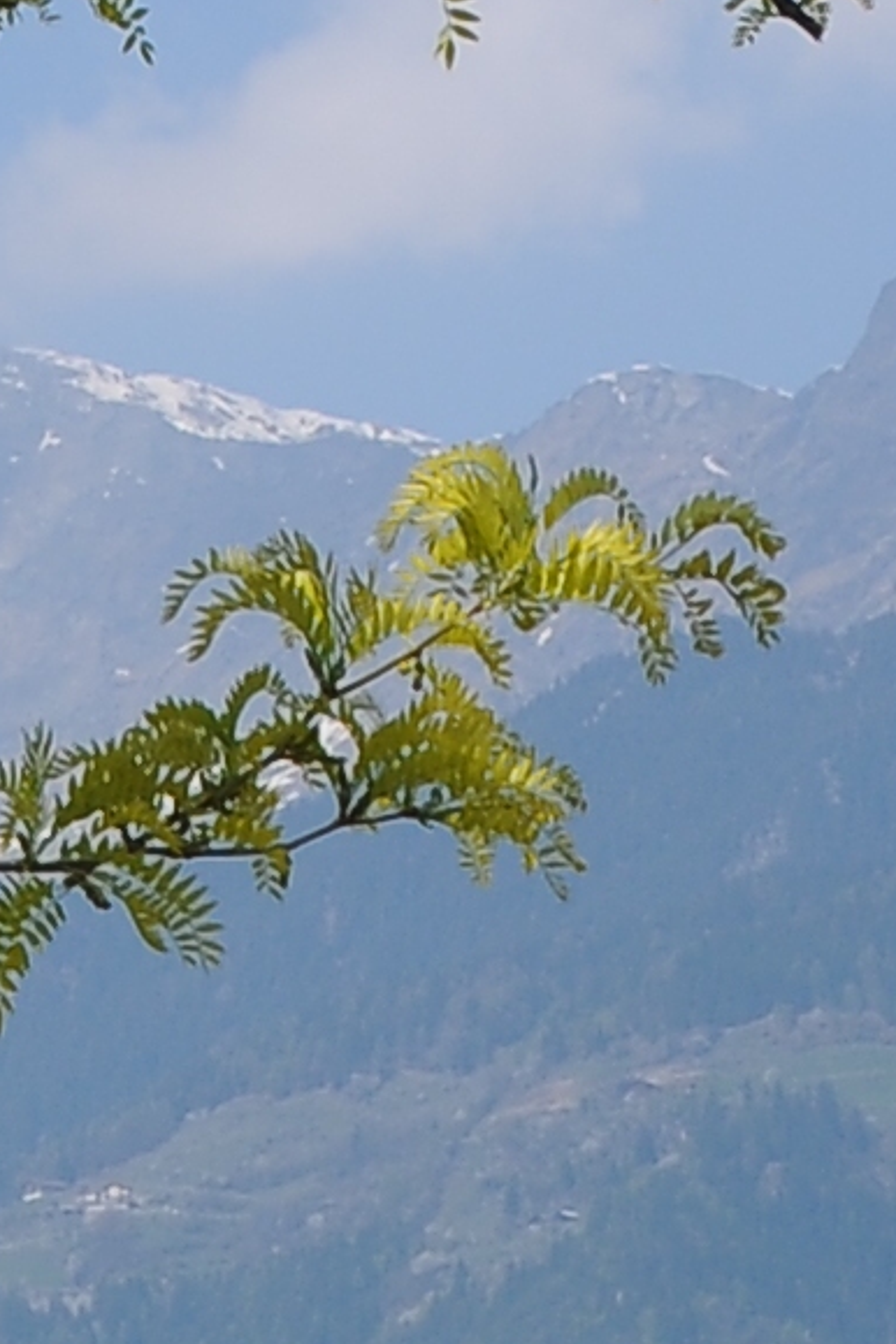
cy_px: 2276
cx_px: -1055
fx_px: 8816
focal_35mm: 236
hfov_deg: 5.7
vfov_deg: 8.4
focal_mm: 25
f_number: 8
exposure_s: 1/250
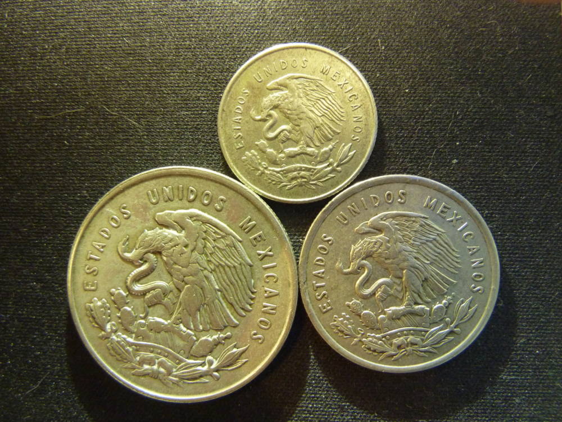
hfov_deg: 69.4
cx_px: 281
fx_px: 406
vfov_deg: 54.9
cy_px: 211
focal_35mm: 25
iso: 400
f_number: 3.3
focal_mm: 4.1
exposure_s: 1/2.5
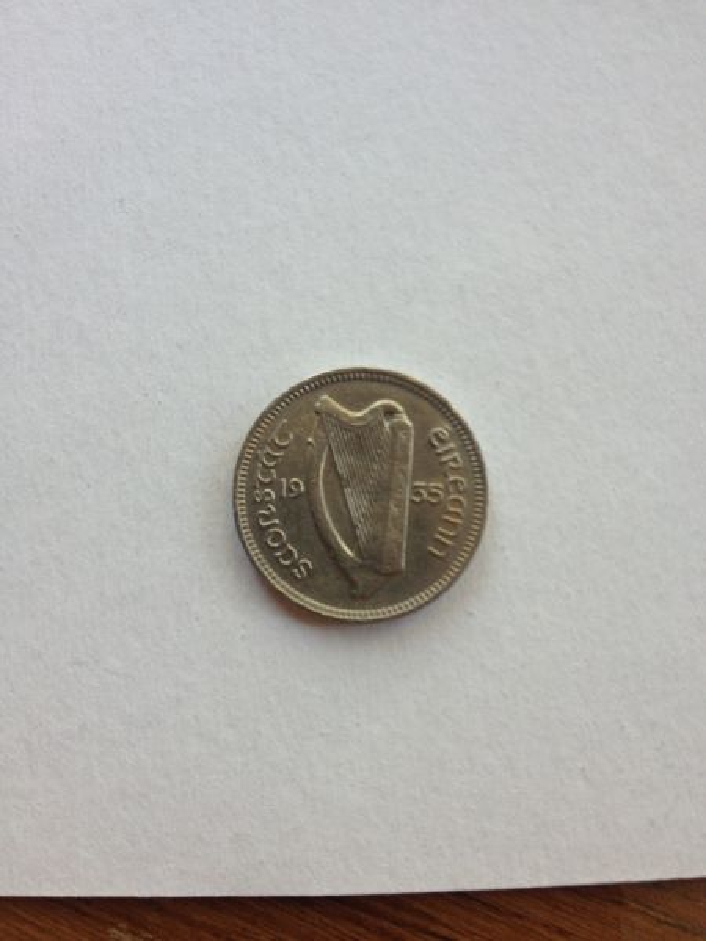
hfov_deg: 40.7
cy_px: 470
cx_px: 353
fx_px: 952
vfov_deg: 52.6
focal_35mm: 35
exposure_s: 1/40
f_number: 2.4
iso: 50
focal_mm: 4.28
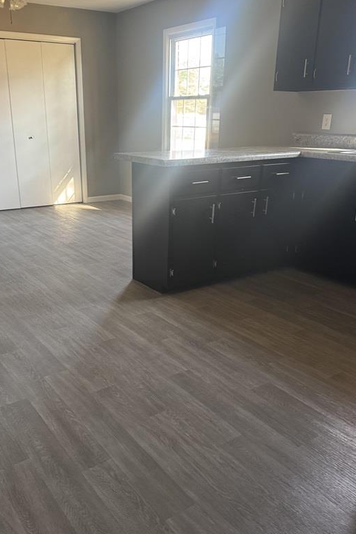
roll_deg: -1.0
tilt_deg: -20.4
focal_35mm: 31
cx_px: 151
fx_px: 460
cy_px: 290
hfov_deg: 42.2
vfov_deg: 60.2
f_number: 1.78
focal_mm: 6.76
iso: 250
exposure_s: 1/60
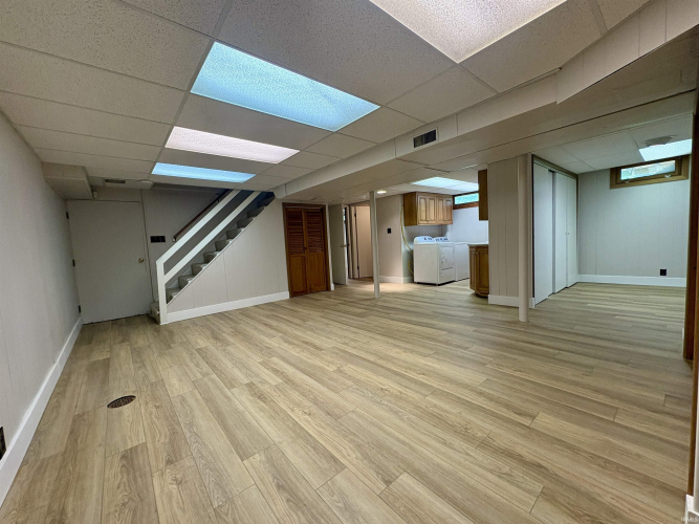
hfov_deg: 102.1
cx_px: 350
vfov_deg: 85.7
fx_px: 283
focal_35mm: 14
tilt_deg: -3.7
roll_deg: +3.6
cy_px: 262
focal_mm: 2.22
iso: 250
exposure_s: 1/60
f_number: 2.2
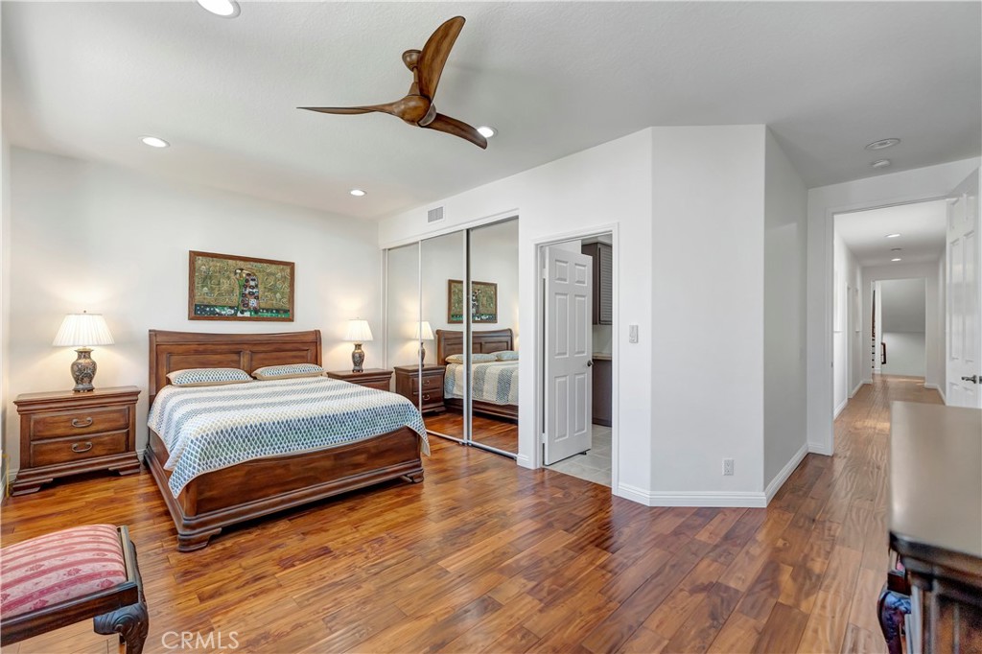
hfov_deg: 100.4
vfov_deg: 77.3
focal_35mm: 15
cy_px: 327
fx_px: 409
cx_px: 491
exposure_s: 1/320
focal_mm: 10
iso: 400
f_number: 2.8
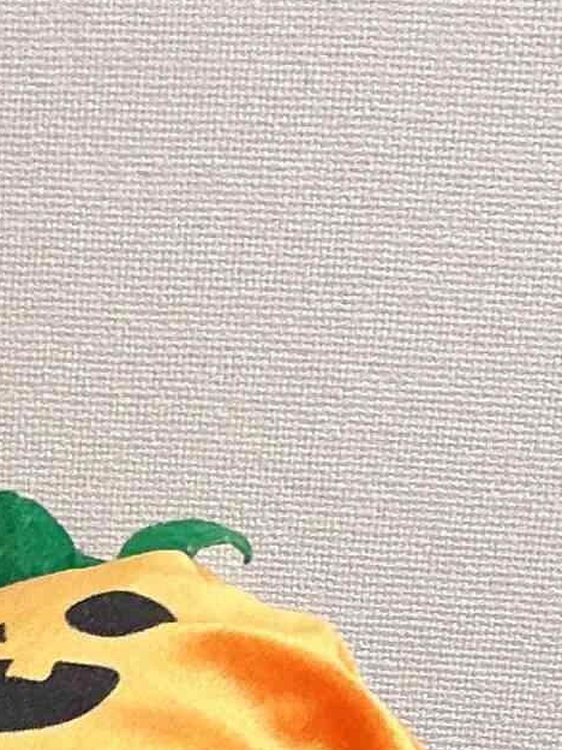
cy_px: 1561
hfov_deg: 11.8
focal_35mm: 124
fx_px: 2684
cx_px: -14
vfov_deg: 13.4
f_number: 1.8
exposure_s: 1/100
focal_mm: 3
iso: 50
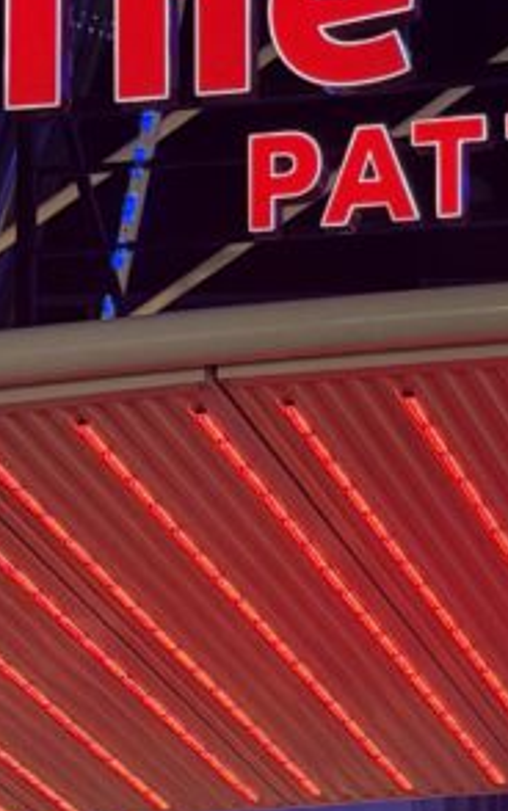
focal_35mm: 177
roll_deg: +1.3
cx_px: 519
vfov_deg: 11.6
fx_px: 3917
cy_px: 938
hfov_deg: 7.4
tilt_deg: +4.0
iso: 160
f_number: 1.78
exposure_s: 1/50
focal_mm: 6.76
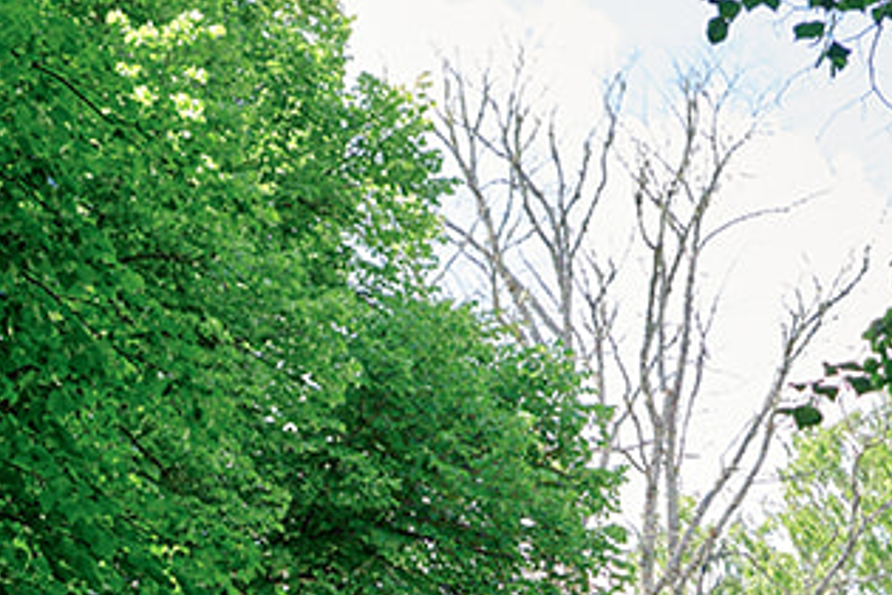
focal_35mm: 178
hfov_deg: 11.5
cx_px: 310
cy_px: 1541
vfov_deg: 7.2
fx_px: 4410
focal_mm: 23
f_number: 3.2
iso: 125
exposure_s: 1/180
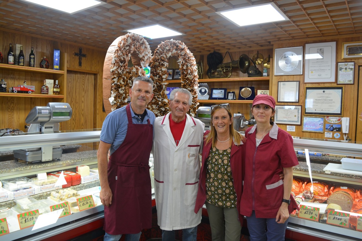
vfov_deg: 47.9
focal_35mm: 27
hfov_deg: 67.4
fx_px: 271
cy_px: 120
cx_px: 181
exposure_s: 1/30
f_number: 4.5
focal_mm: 18
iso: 400
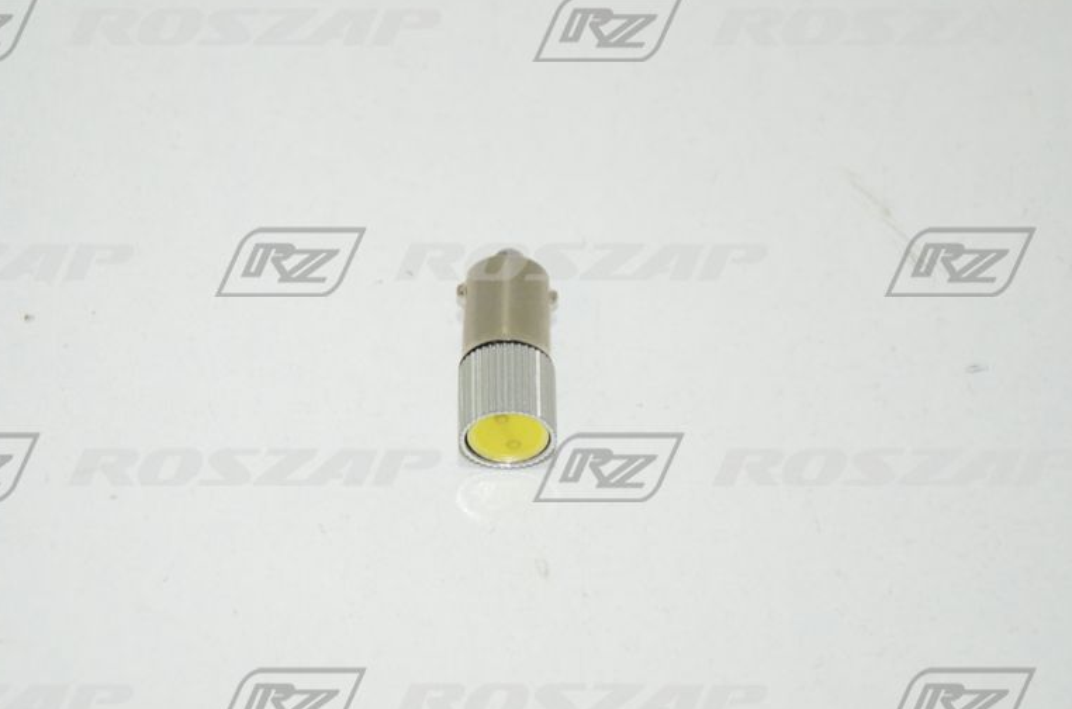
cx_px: 501
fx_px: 6287
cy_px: 370
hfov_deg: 9.7
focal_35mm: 212
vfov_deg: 6.5
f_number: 5.6
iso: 1250
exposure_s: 1/160
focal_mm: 105
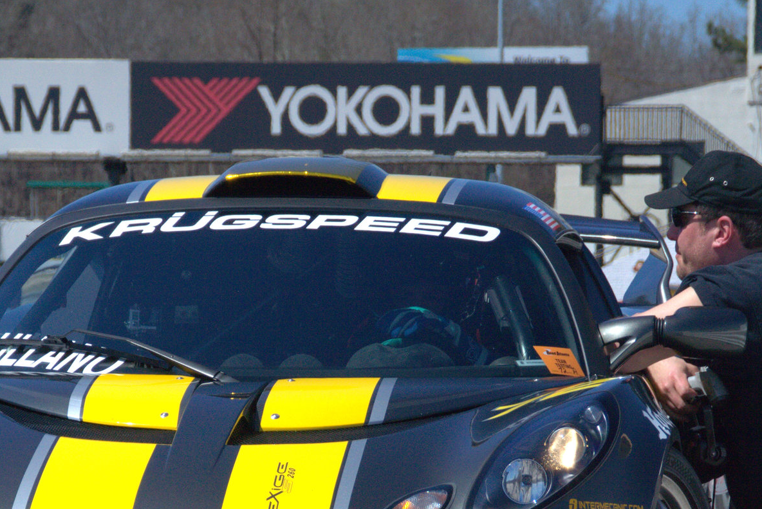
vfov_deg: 4.8
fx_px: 6036
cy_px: 447
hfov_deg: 7.2
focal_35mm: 285
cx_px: 276
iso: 100
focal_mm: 90
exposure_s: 1/1250
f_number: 9
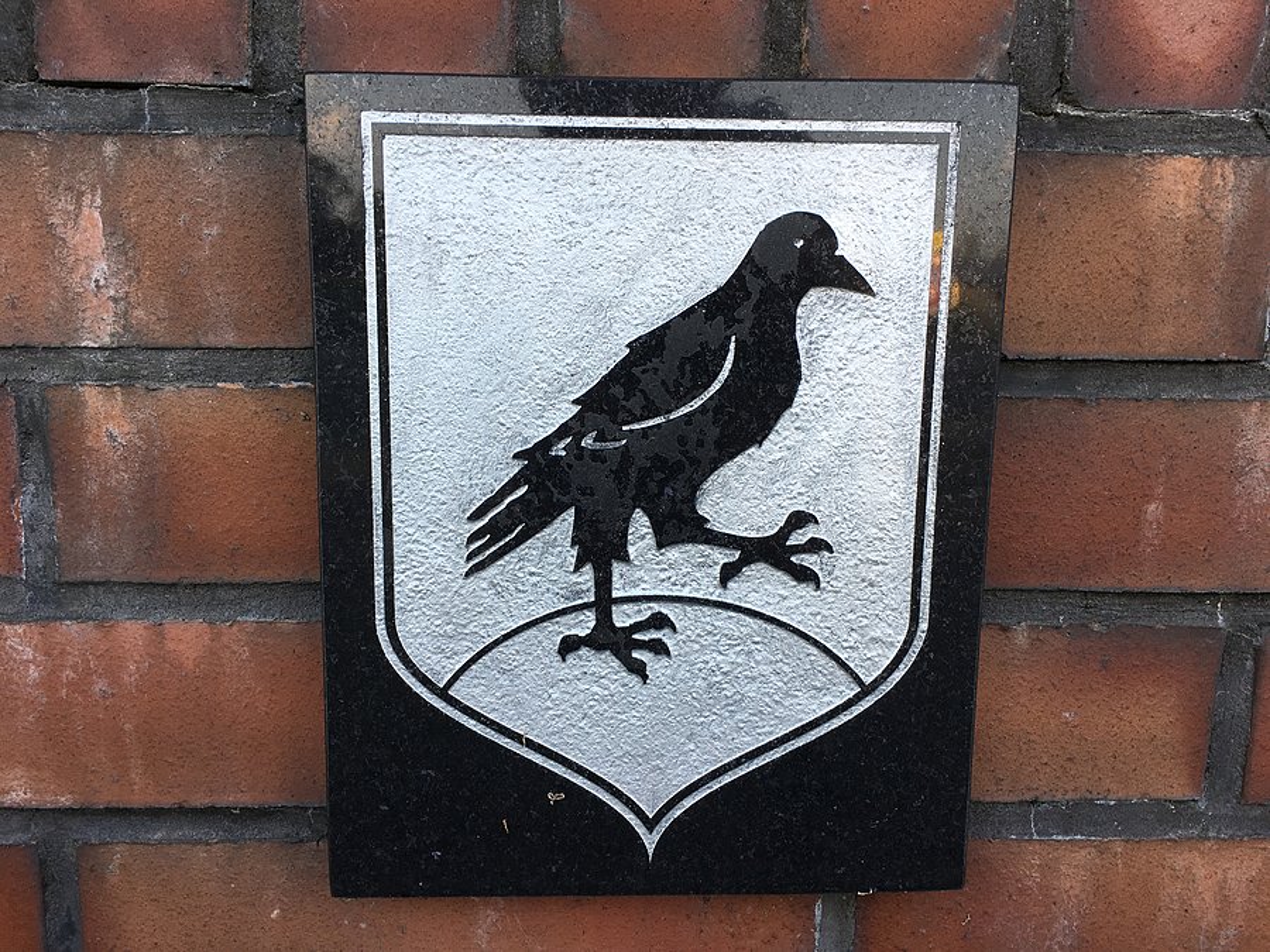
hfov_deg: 61.7
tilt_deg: -10.7
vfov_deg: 48.2
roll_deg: -1.8
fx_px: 1064
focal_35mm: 29
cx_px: 635
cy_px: 476
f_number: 2.2
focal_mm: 4.15
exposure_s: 1/100
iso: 25
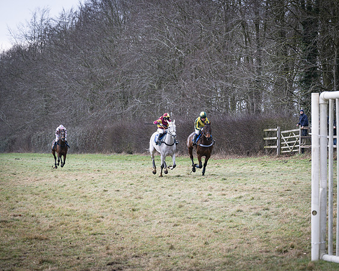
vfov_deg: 13.0
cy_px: 136
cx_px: 170
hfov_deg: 16.3
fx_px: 1187
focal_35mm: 118
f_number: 5
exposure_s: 1/1000
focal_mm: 105
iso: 400
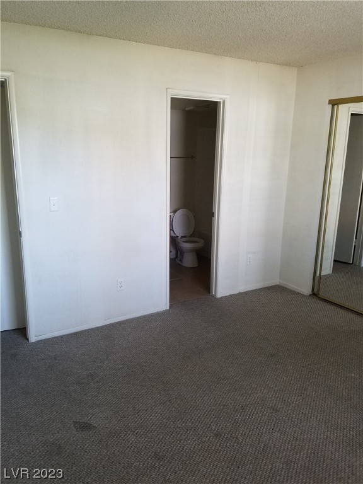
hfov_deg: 53.1
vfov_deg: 67.3
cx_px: 182
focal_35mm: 26
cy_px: 242
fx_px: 364
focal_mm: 4.2
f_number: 1.7
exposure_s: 1/30
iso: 160
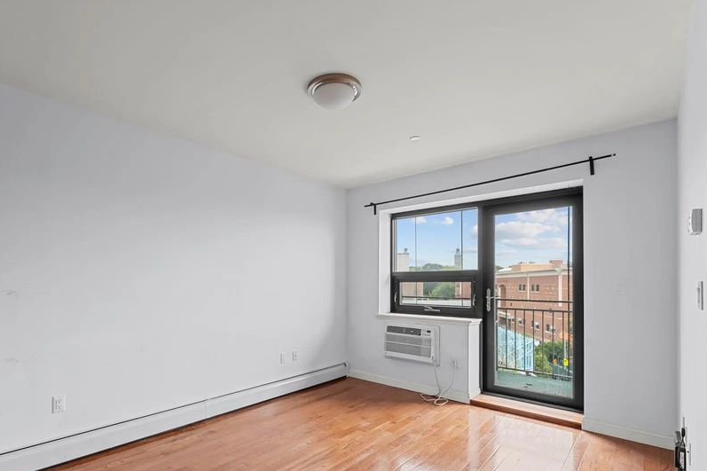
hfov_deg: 89.5
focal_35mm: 18
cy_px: 286
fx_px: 353
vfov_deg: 66.6
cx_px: 307
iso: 250
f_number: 10
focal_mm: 14
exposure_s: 1/2.5
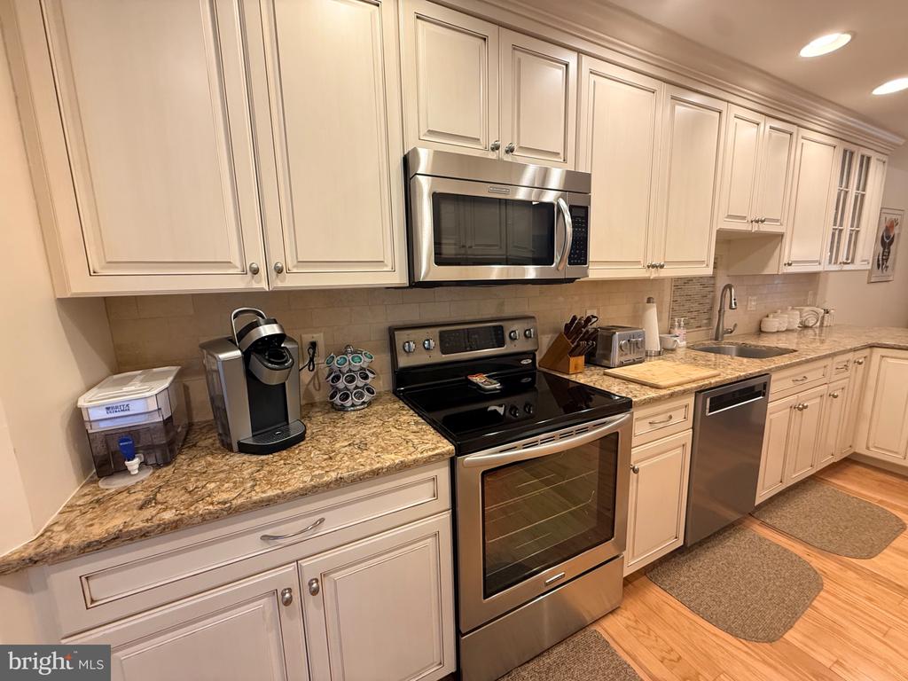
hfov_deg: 102.1
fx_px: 367
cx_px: 454
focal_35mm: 14
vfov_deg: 85.7
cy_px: 340
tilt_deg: -9.3
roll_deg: +1.4
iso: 200
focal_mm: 2.22
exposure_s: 1/60
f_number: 2.2
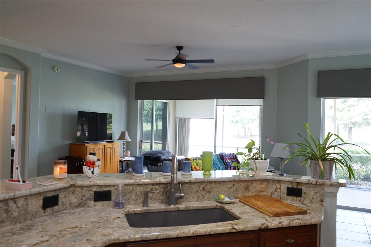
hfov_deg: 65.5
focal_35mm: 28
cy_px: 124
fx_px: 288
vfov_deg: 46.4
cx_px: 186
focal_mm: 28
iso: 1250
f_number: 4.5
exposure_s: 1/60
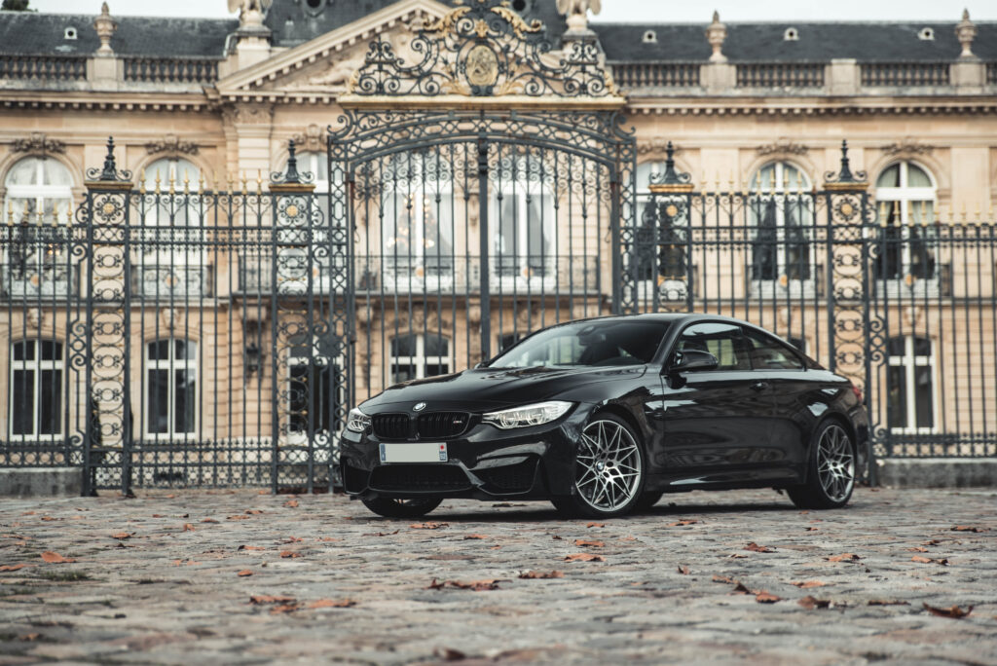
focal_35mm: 70
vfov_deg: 19.5
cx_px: 498
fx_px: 1940
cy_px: 333
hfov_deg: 28.8
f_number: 2.8
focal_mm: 70
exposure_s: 1/80
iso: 160
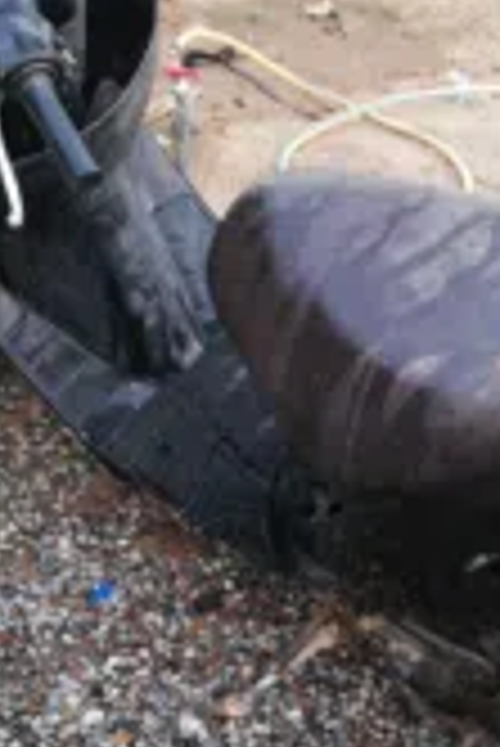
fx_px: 1351
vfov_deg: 30.5
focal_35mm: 65
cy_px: 536
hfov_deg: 20.9
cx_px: 338
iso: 400
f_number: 2.2
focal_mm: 3.81
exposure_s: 1/24
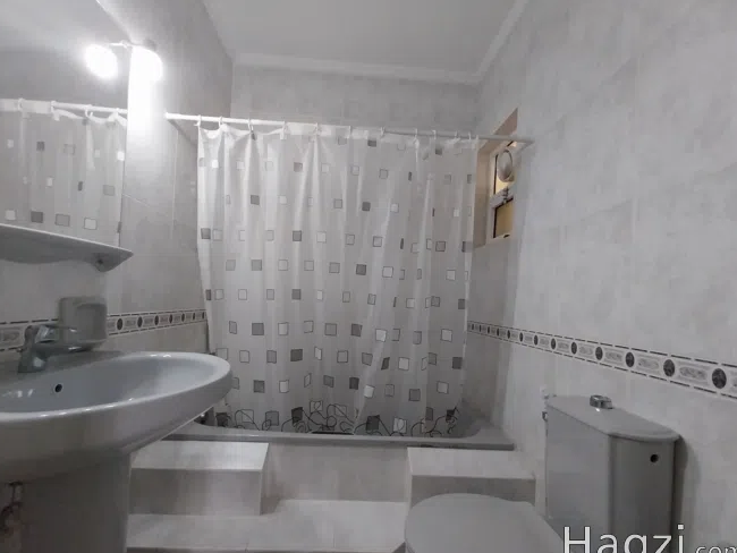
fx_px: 298
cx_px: 370
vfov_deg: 85.6
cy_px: 296
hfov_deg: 102.0
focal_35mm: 14
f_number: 2.2
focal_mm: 1.3
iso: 250
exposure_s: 1/50
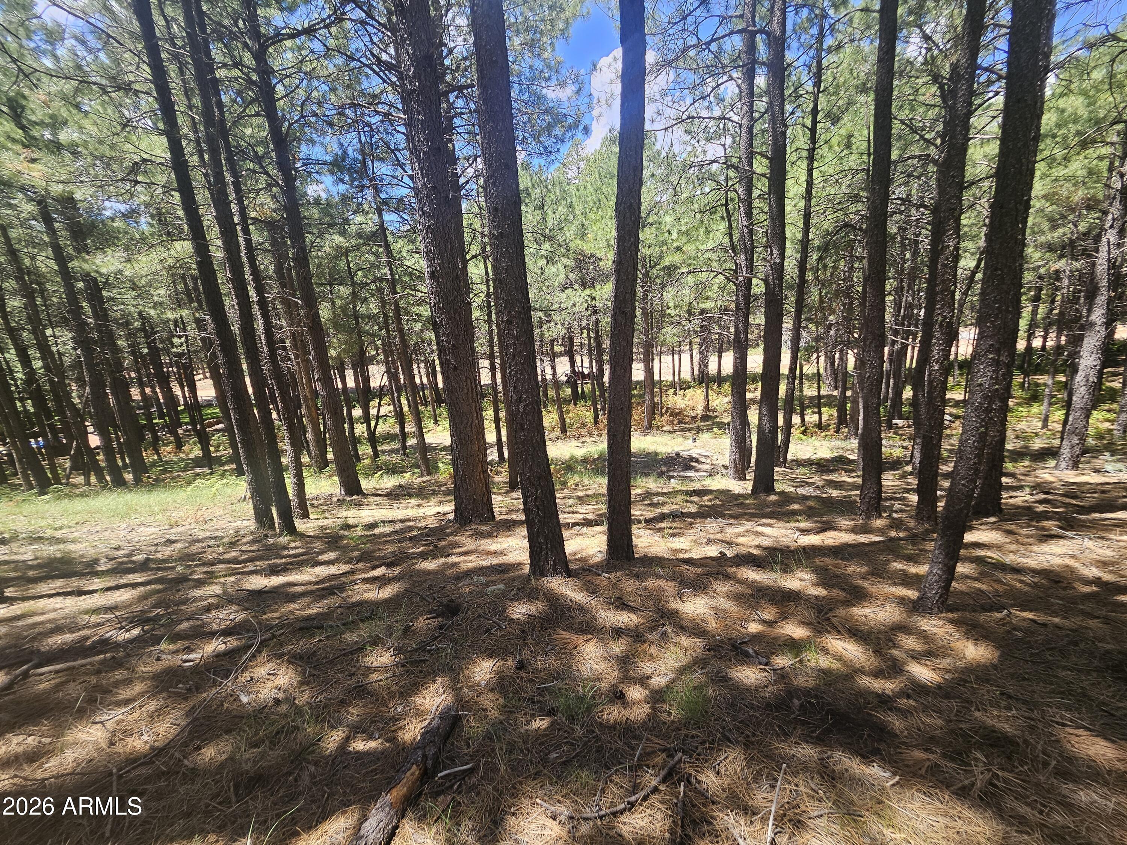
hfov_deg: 106.2
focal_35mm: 13
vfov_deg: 89.9
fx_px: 423
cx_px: 564
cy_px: 422
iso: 32
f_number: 2.2
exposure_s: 1/168
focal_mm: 1.7
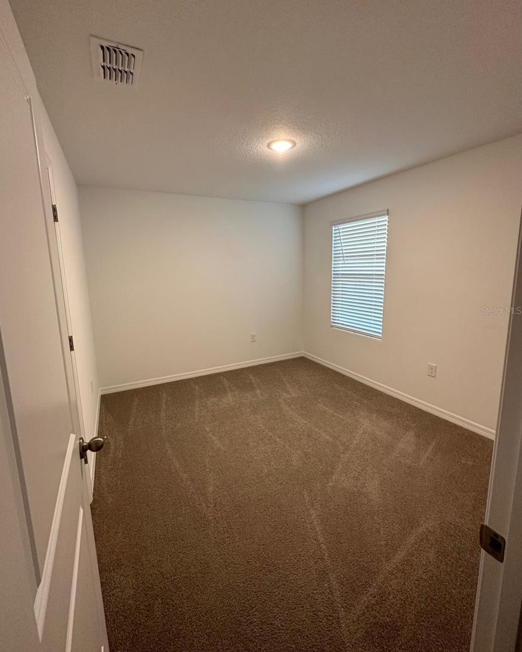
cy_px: 310
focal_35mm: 15
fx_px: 290
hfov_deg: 84.0
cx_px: 255
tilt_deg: -9.1
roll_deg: +0.8
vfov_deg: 96.7
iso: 200
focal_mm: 2.22
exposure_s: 1/60
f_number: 2.2
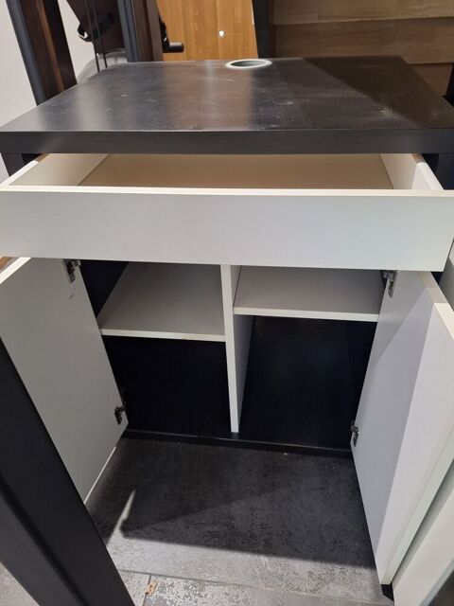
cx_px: 227
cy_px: 303
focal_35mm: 23
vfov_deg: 73.9
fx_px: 402
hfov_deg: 58.9
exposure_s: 1/25
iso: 320
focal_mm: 5.54
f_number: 1.8
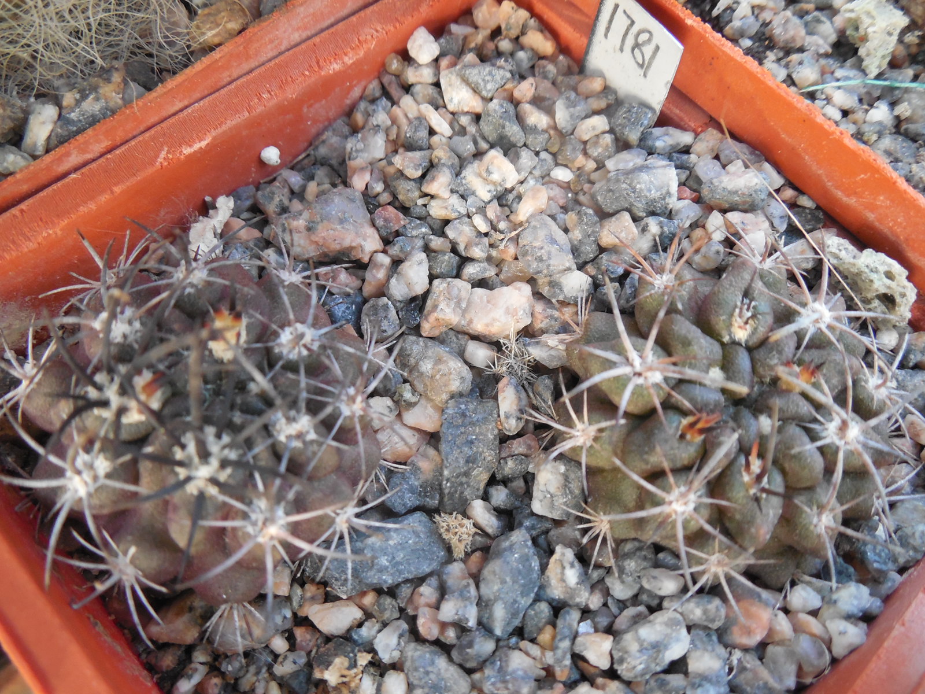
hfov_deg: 58.4
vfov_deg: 45.4
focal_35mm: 31
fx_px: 828
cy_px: 347
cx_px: 462
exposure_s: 1/30
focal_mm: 5.6
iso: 320
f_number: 3.6
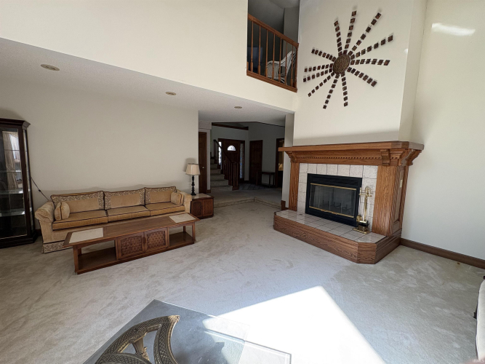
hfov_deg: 102.1
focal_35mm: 14
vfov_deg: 85.7
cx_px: 242
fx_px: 196
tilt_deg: -6.6
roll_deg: -0.5
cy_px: 182
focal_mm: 2.22
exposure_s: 1/120
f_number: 2.2
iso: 160
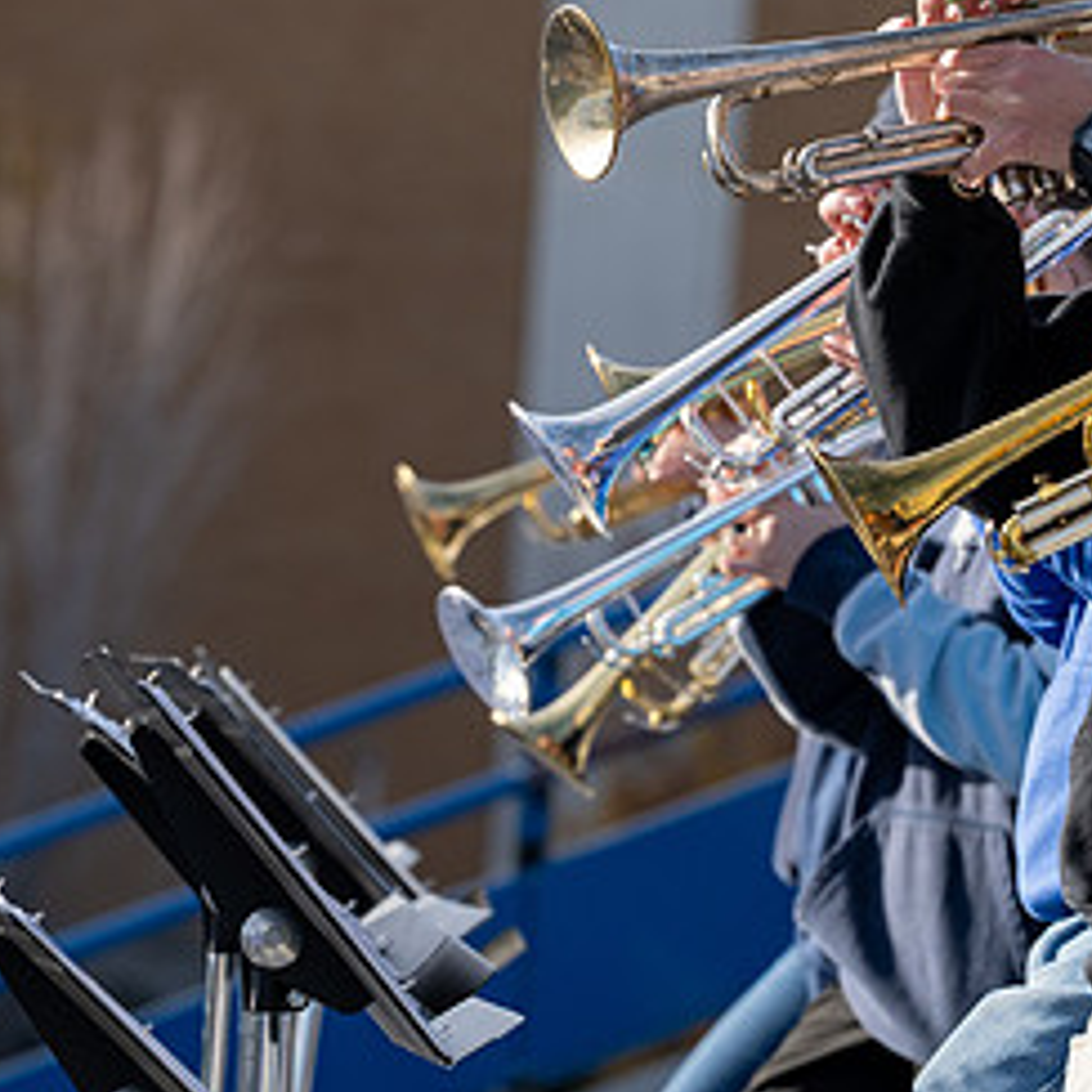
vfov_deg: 6.1
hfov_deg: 6.1
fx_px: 10207
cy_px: 321
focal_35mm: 286
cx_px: 911
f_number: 4
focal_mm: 101
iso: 100
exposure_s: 1/1000
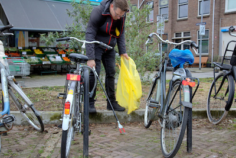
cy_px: 79
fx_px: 295
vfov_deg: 29.9
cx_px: 118
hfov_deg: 43.6
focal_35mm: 45
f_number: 11
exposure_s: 1/100
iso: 1000
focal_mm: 46
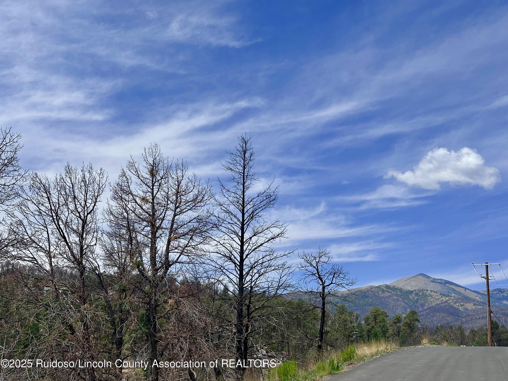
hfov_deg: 39.7
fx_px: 704
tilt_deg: +13.1
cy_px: 190
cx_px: 254
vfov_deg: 30.3
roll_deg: -1.4
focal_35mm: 48
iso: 64
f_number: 1.78
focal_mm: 6.86
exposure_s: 1/7092
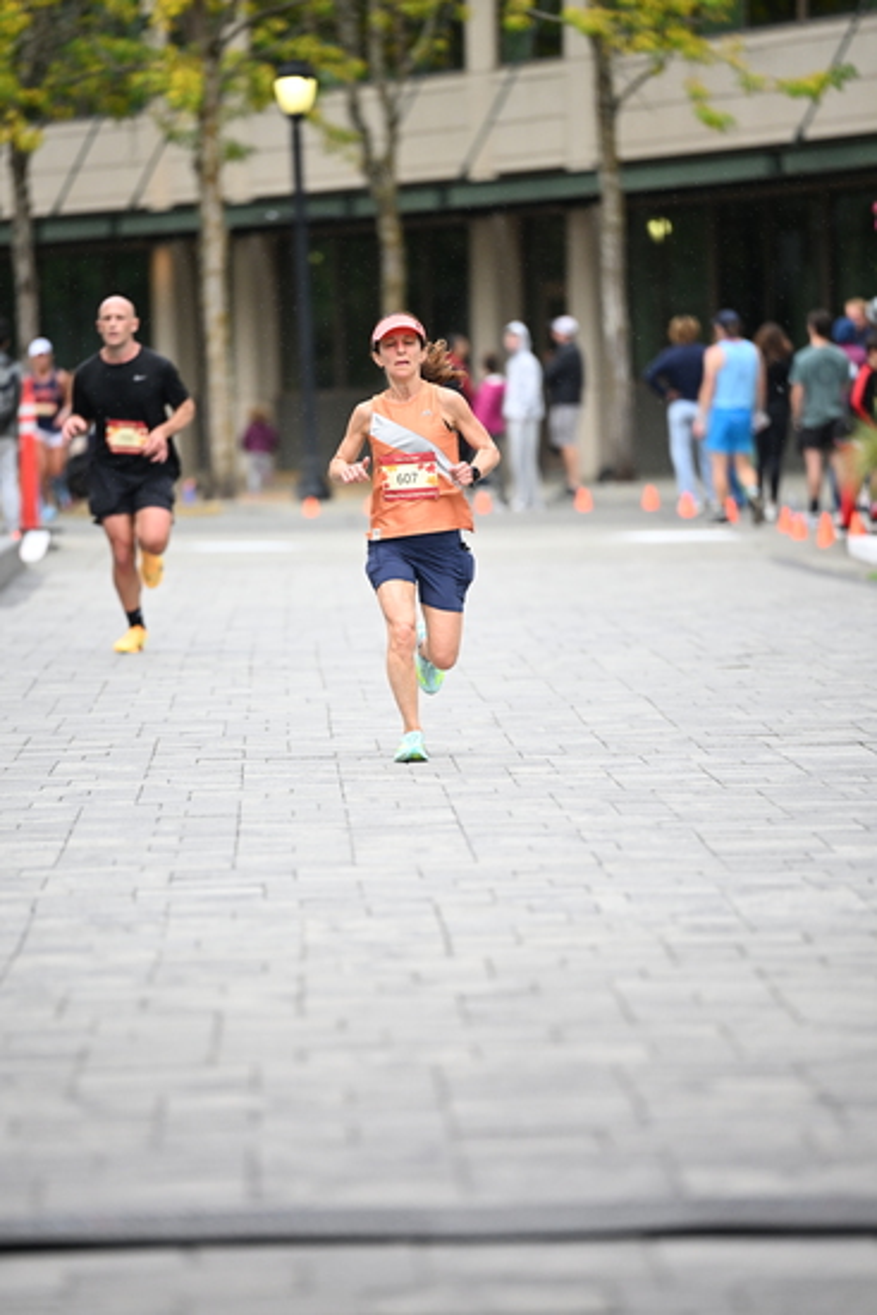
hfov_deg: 6.9
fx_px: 7303
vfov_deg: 10.3
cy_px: 658
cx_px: 438
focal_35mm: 200
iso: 1250
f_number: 2.8
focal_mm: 200
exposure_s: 1/1600
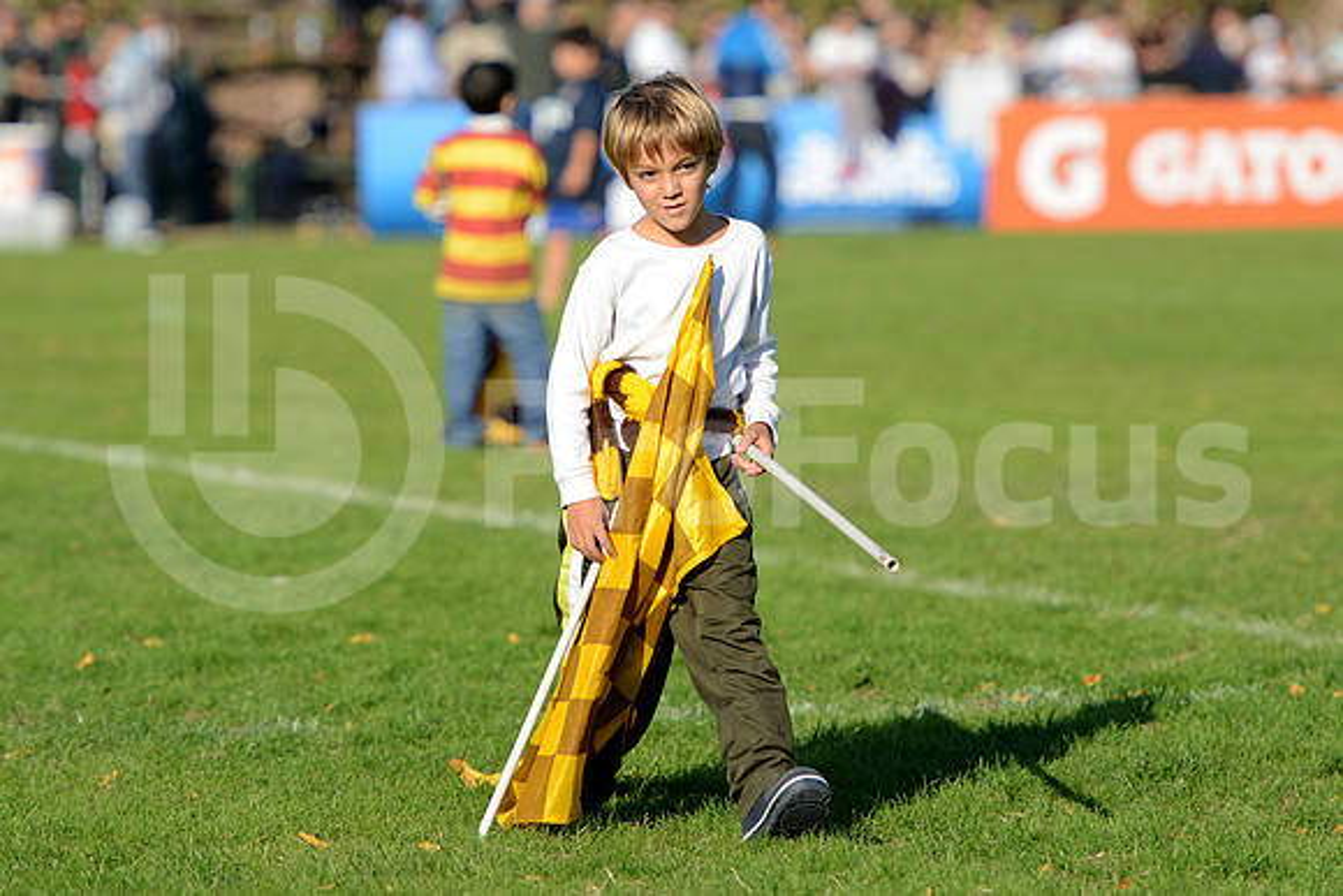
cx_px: 672
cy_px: 448
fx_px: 8582
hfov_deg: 8.9
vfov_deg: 6.0
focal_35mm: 230
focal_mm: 230
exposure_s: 1/1600
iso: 400
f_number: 4
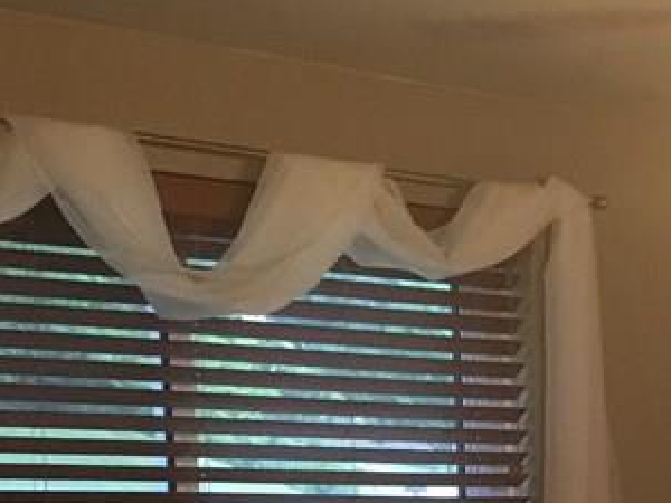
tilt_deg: -7.7
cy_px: 744
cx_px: 1000
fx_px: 1919
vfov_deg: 14.0
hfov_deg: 17.8
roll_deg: -0.5
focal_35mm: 99
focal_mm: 4.15
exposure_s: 1/30
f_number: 2.2
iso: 200
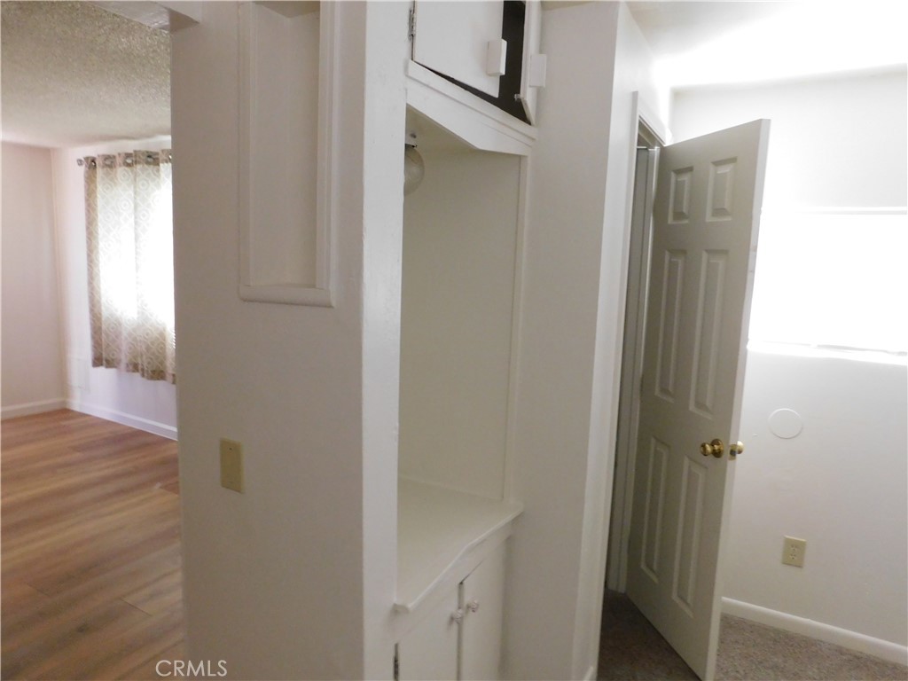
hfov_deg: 73.9
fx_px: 603
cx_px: 454
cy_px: 340
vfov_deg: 58.9
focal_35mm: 23
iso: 400
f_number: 3
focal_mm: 4
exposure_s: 1/20
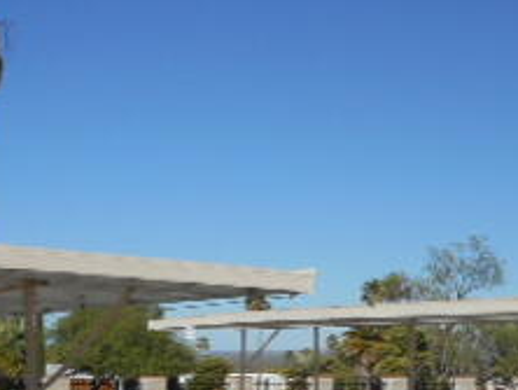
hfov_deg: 27.0
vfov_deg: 20.0
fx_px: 1079
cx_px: 271
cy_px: 369
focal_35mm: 72
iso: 80
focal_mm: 4.5
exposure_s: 1/1250
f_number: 3.7
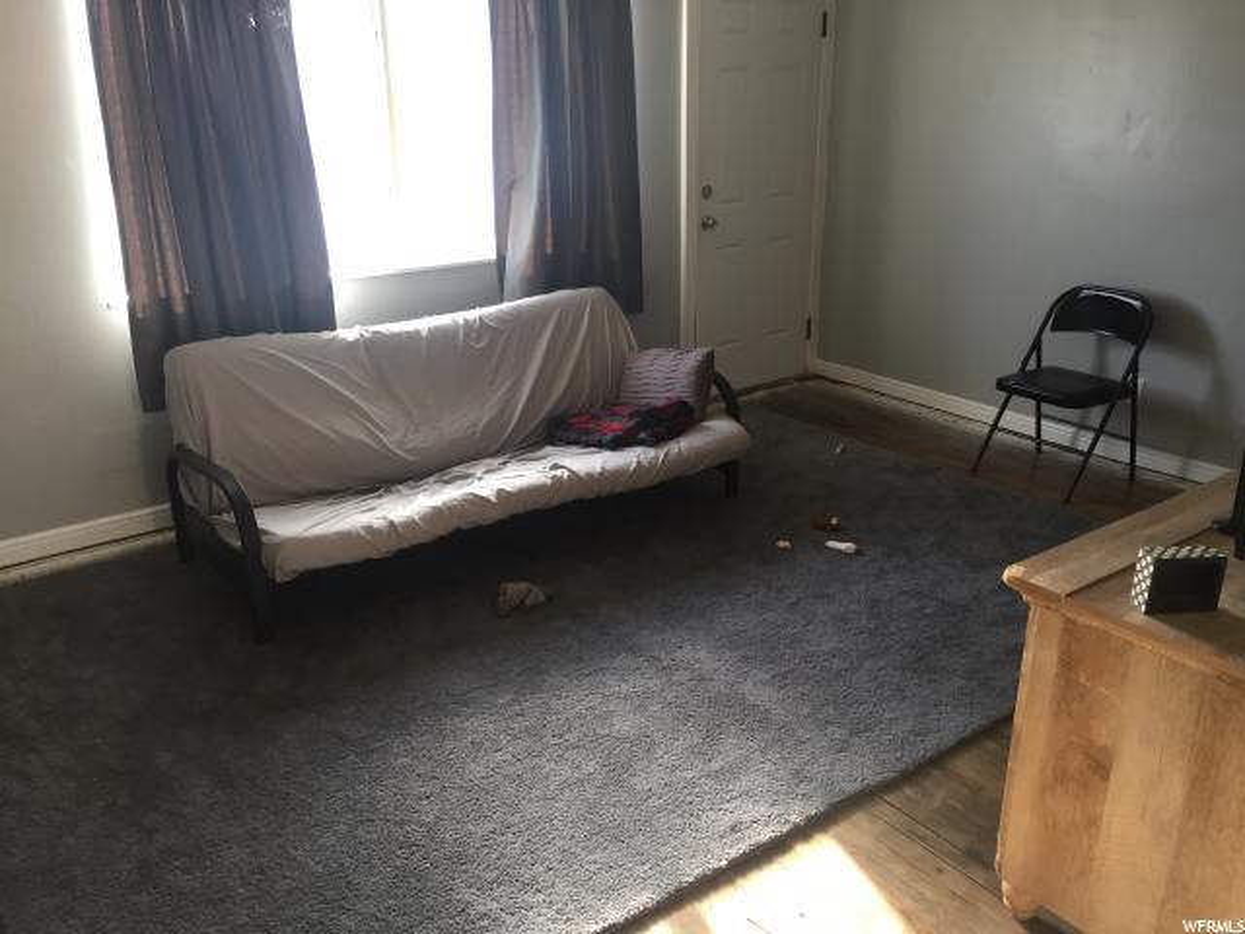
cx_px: 622
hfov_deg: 61.7
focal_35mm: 29
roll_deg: +1.5
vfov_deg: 48.2
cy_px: 467
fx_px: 1043
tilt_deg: -21.8
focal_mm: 4.15
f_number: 2.2
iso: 32
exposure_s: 1/40
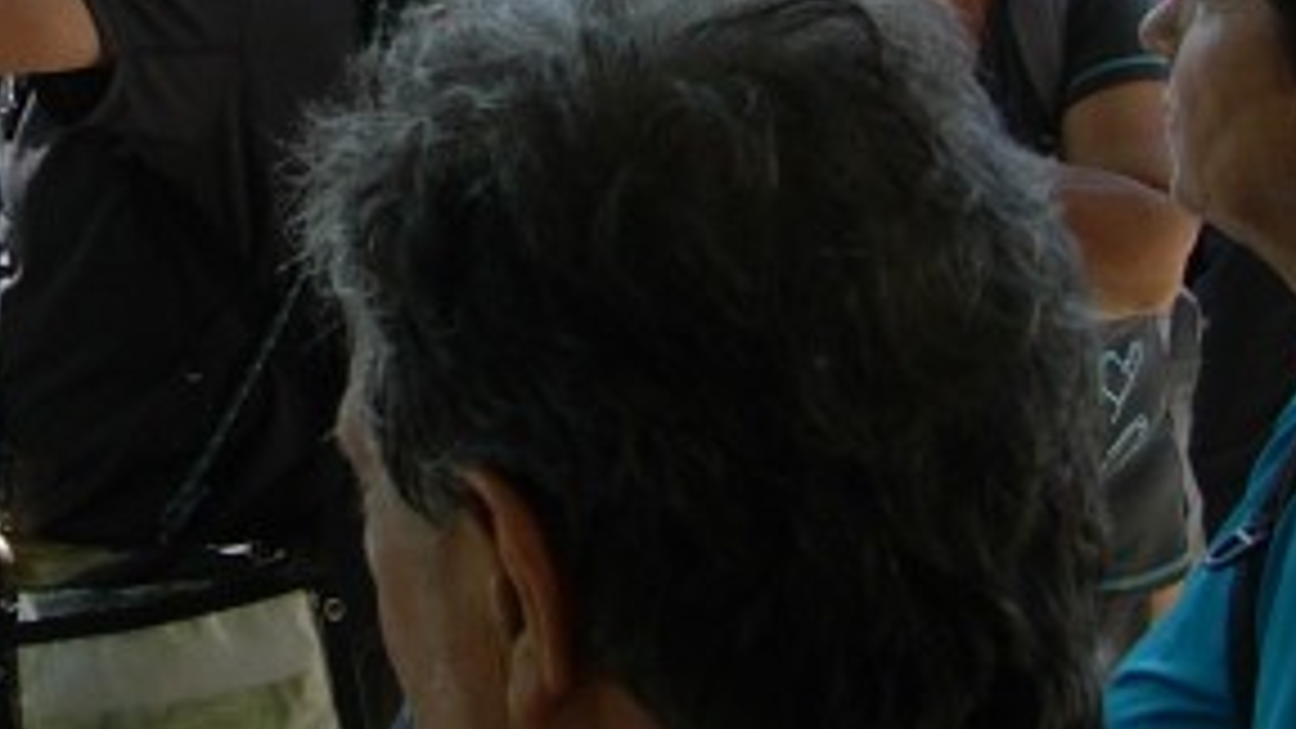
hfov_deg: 17.6
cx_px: -338
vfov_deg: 10.2
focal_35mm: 115
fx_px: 3952
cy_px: -333
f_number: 2.8
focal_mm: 7.8
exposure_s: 1/724
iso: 64
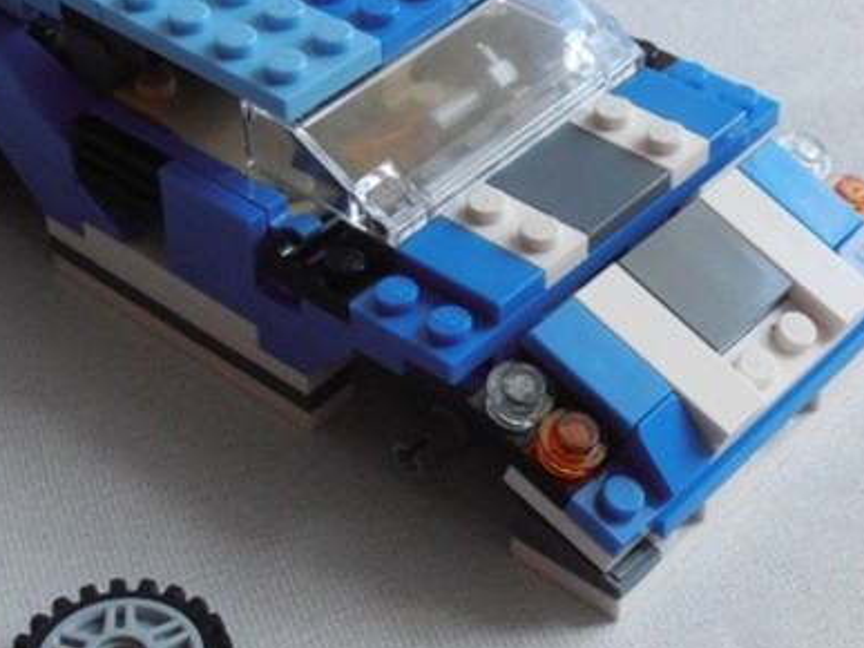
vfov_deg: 17.1
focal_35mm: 86
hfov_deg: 22.7
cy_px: 379
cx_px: 547
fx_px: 2146
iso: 80
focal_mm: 6.61
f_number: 3.9
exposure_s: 1/125
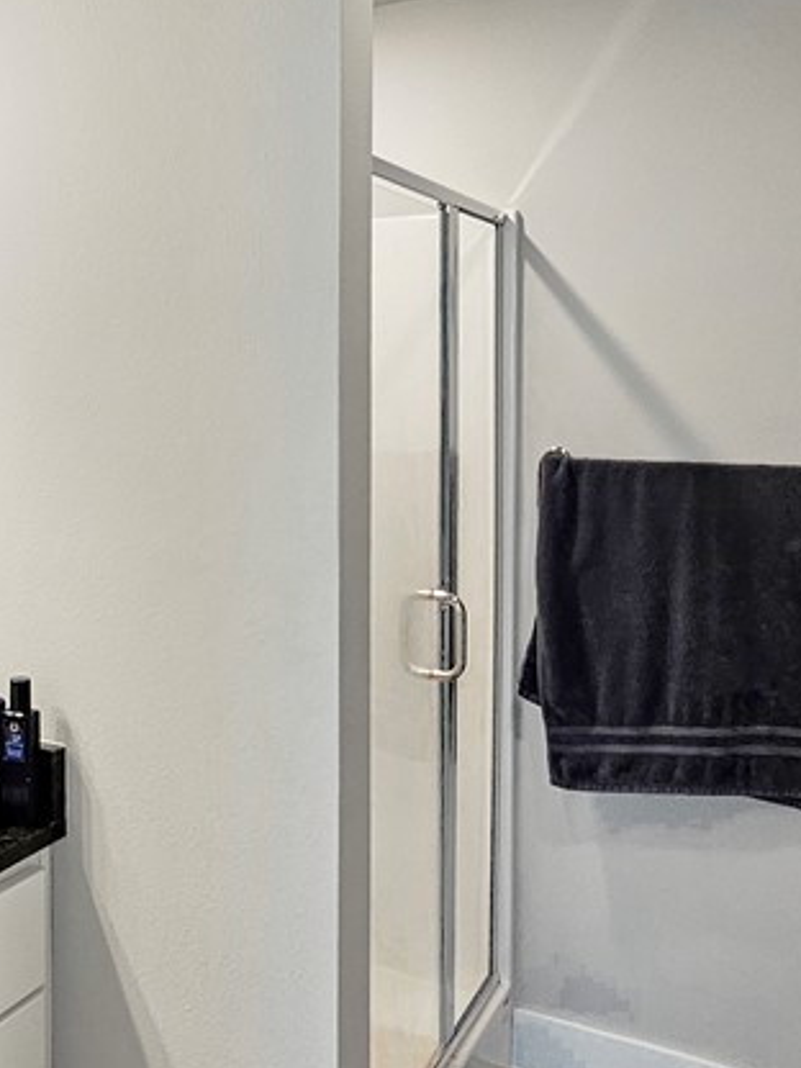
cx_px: 121
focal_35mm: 32
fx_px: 987
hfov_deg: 41.5
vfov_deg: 56.7
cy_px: 580
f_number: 2.2
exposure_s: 1/60
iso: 125
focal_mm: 2.2
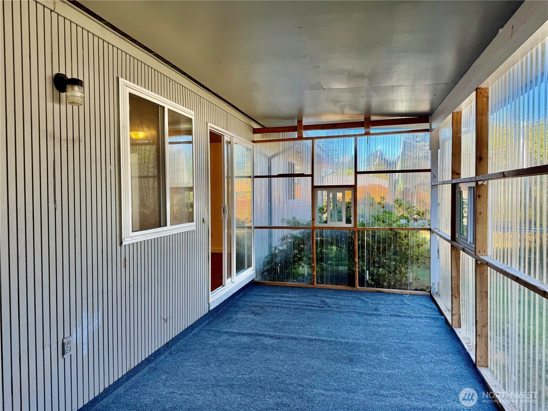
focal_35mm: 24
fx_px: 380
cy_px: 206
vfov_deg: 56.8
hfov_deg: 71.6
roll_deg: +0.2
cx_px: 274
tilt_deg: -0.1
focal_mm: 6.76
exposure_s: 1/226
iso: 80
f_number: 1.78
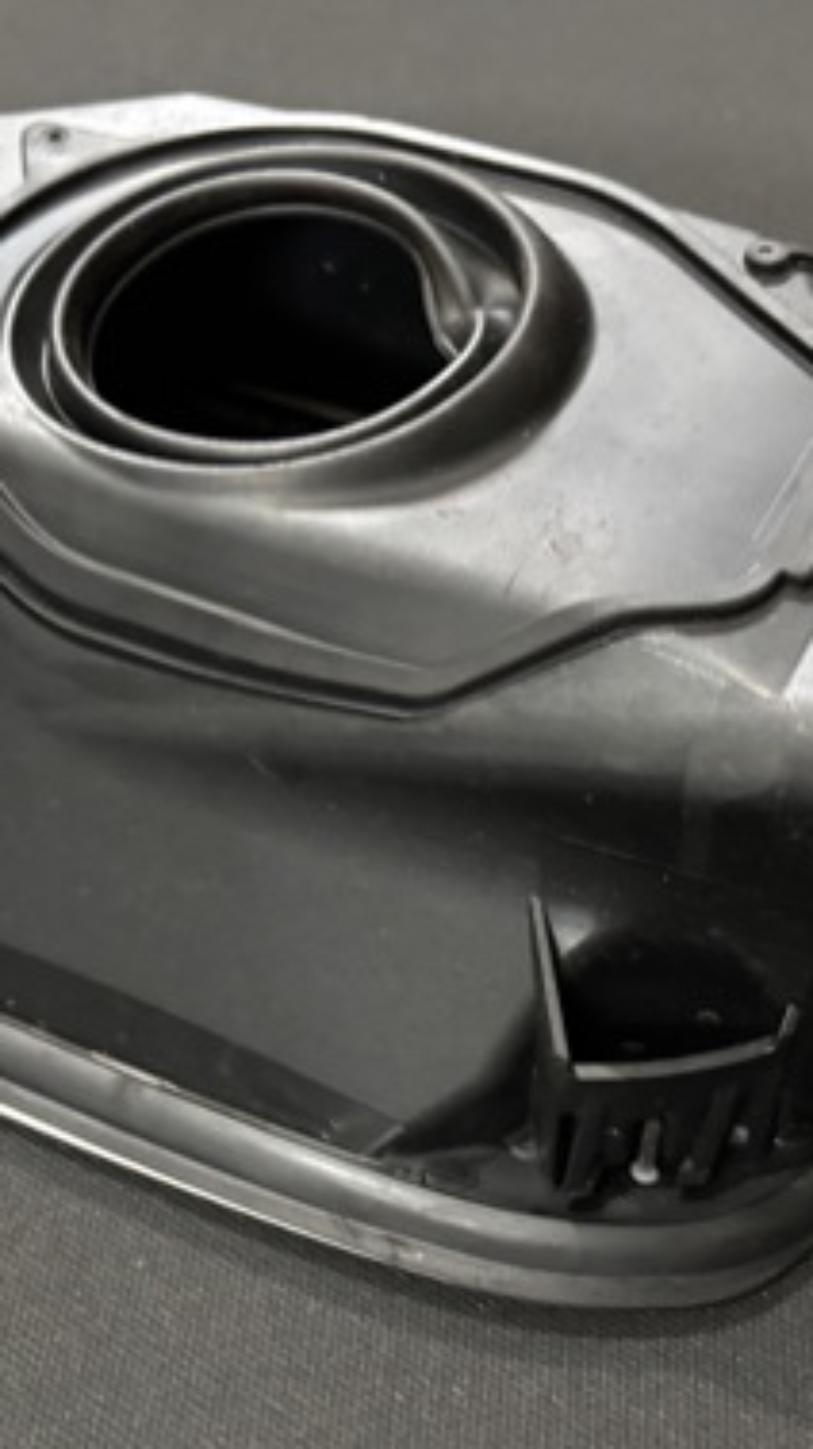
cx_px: 399
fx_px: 1844
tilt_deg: -46.3
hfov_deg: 24.9
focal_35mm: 48
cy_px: 805
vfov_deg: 42.9
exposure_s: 1/25
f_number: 1.6
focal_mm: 5.96
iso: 500
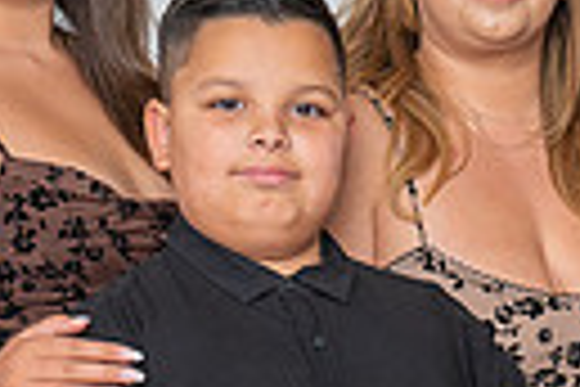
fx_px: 3673
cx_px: 1009
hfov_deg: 8.7
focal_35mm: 228
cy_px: 538
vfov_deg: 6.0
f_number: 4.5
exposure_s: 1/200
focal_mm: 32
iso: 320
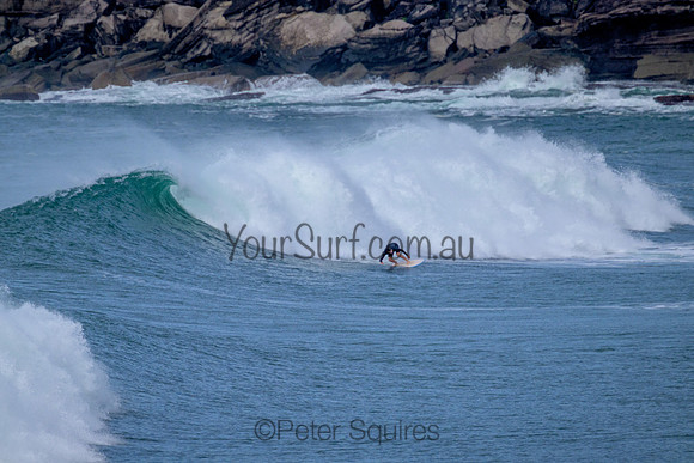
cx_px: 347
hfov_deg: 2.6
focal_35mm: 800
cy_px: 232
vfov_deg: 1.7
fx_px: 15425
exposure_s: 1/2000
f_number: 11
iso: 1100
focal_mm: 800
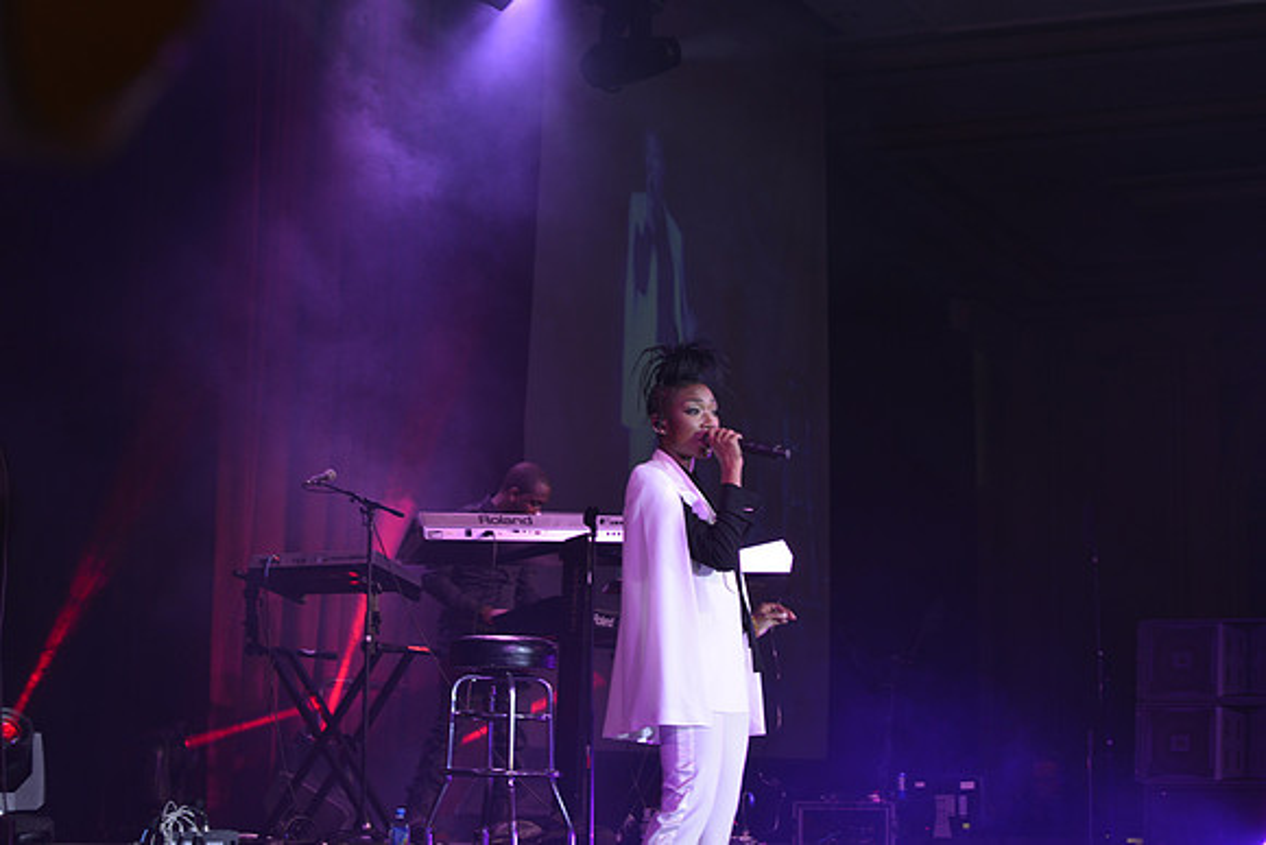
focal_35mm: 70
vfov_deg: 19.5
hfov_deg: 28.8
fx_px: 2462
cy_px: 422
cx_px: 633
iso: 640
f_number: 7.1
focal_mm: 70
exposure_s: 1/125
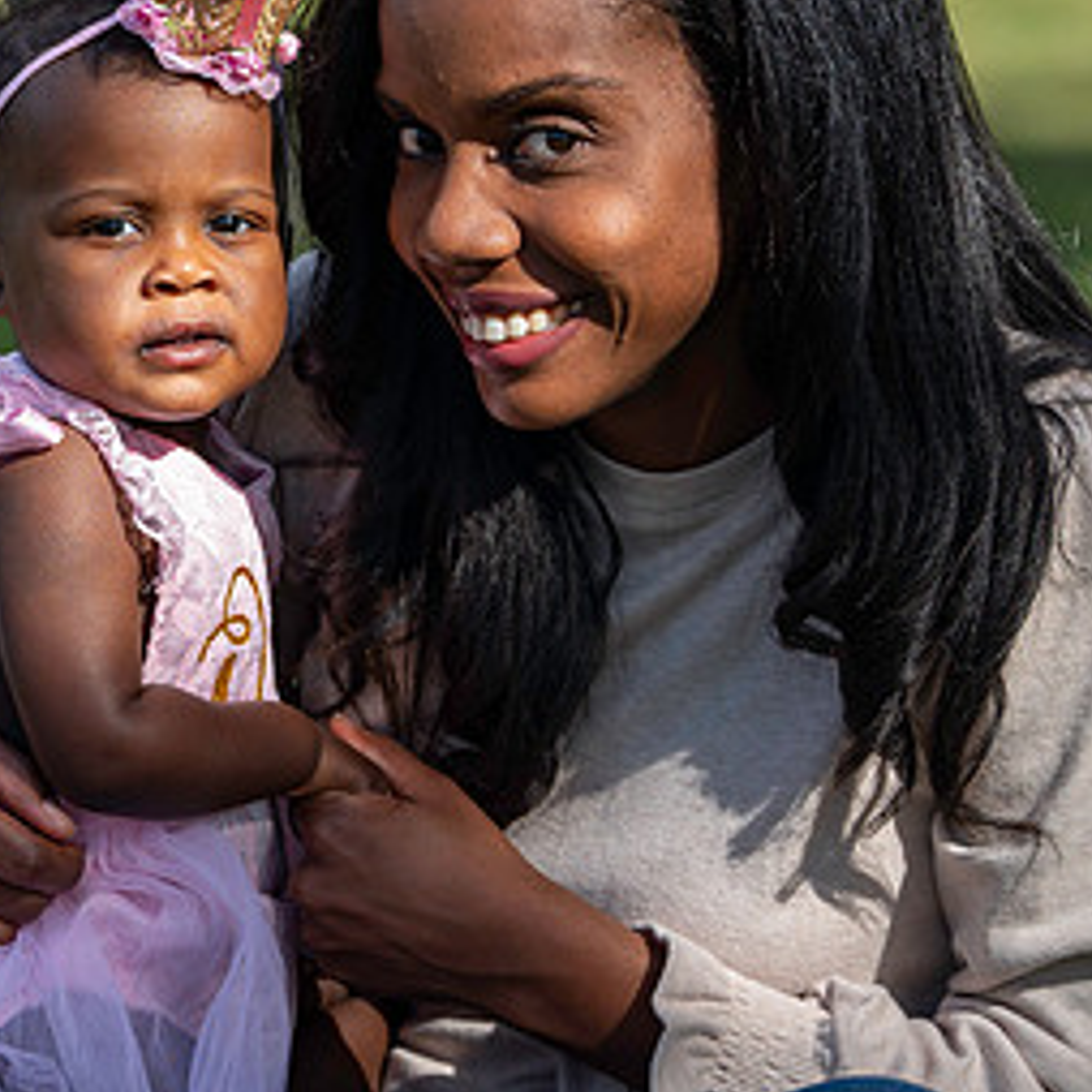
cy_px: 447
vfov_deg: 8.2
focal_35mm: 213
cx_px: 150
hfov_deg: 8.2
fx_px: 7602
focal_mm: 110
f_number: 4
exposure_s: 1/1250
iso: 250
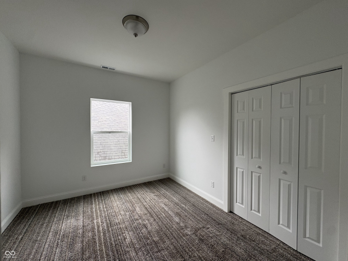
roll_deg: -0.1
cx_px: 174
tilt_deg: -0.3
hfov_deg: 102.1
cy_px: 130
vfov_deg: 85.7
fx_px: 141
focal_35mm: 14
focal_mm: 2.22
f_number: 2.2
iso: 125
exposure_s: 1/99
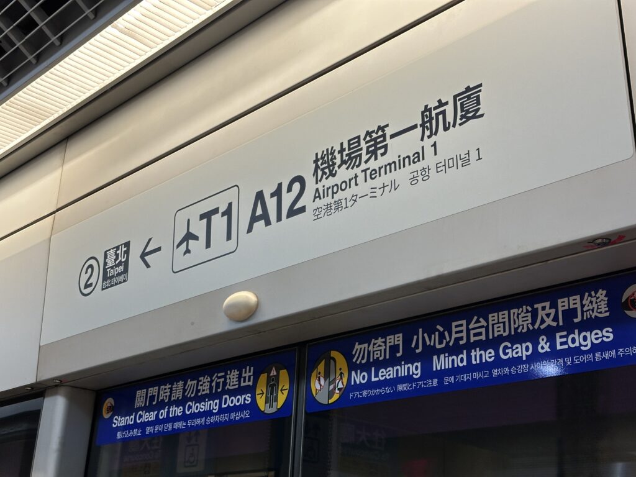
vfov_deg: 30.3
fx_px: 882
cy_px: 238
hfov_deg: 39.7
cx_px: 318
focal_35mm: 48
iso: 160
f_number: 1.78
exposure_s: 1/60
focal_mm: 6.86
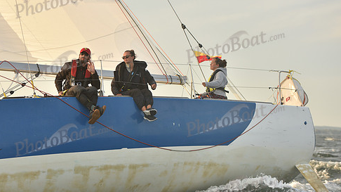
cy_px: 92
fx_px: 1039
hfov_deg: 18.6
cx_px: 150
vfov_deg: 10.5
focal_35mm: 115
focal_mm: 92
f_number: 4
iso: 250
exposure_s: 1/640
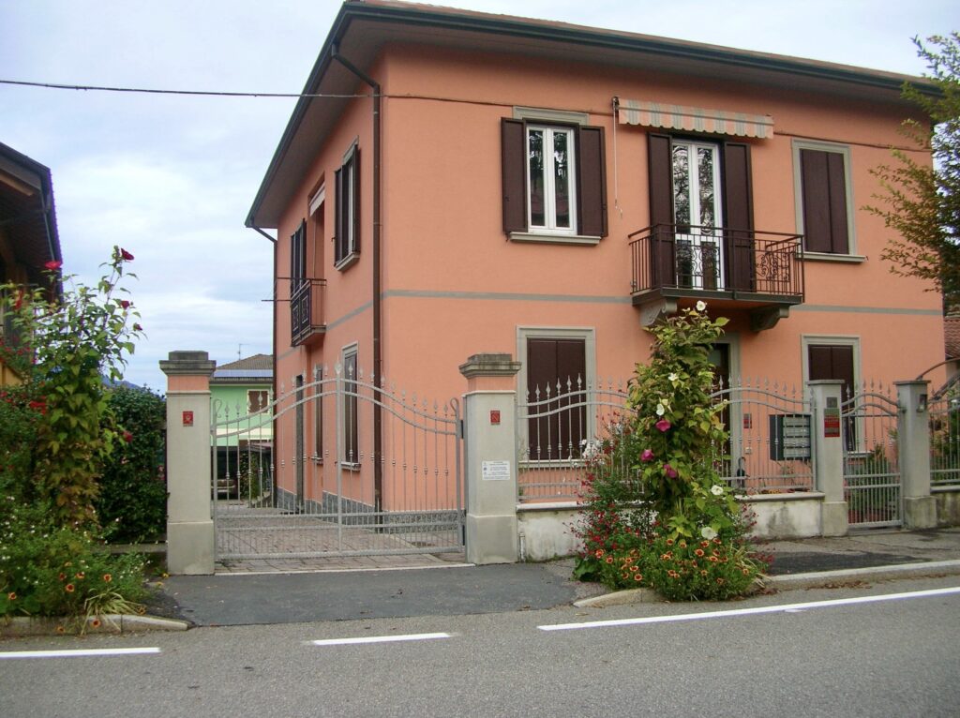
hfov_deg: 52.7
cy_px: 359
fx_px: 970
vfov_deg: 40.6
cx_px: 480
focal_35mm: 35
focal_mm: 5.8
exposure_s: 1/57.7
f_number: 2.8
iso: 50
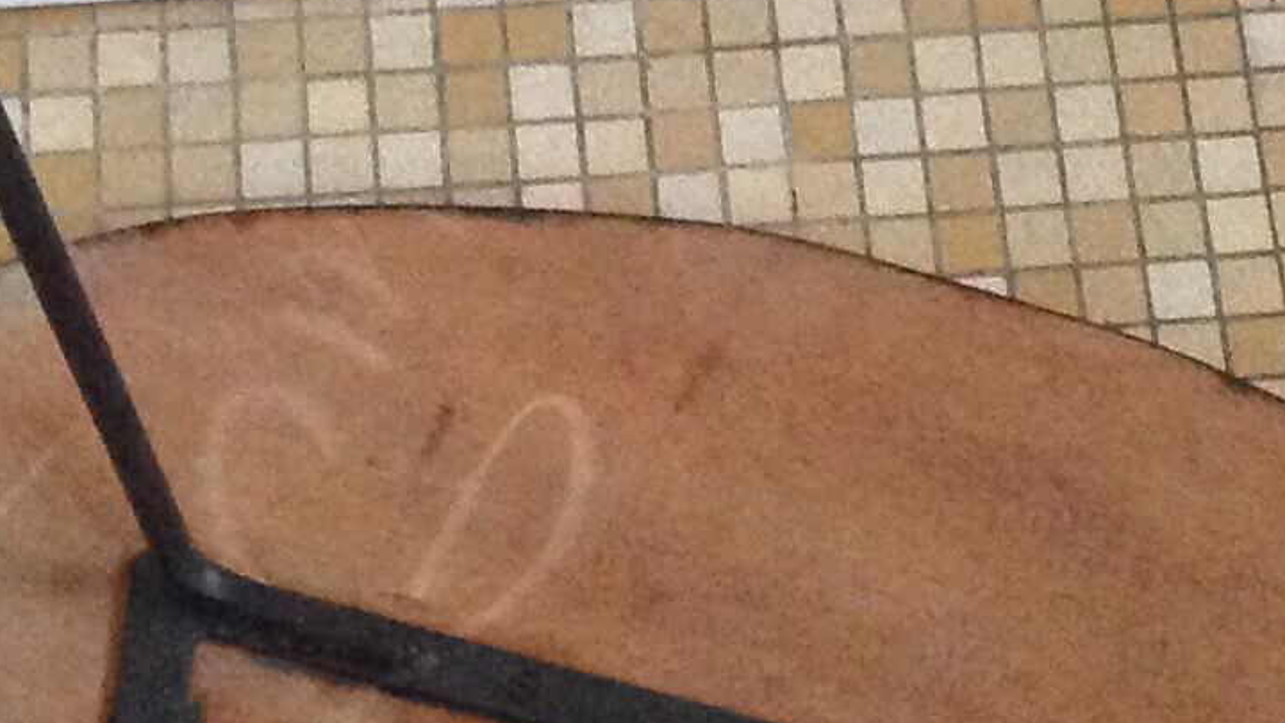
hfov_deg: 15.6
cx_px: 850
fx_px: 4668
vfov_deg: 8.8
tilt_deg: -61.7
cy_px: 230
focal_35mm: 137
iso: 640
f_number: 2.4
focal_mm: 4.28
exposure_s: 1/15
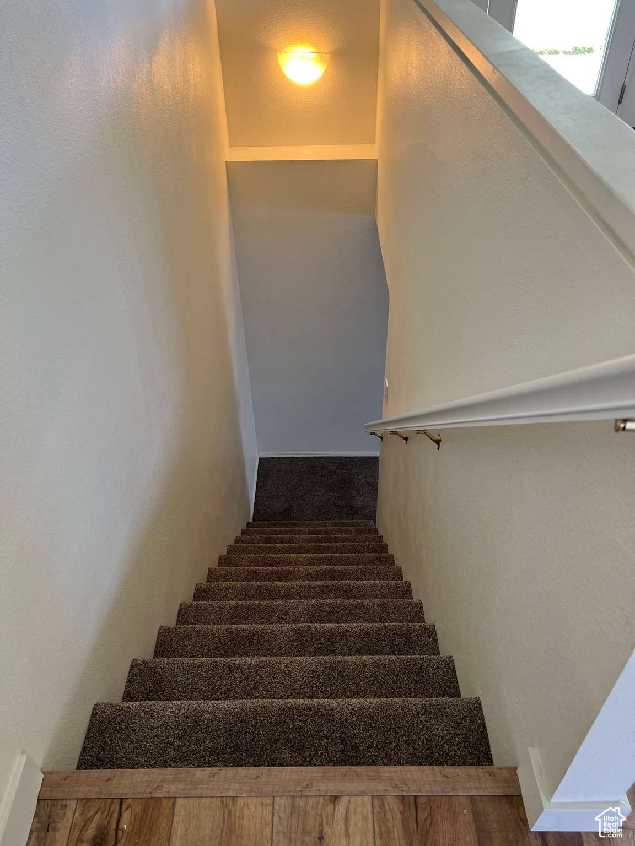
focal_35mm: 26
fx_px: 636
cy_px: 423
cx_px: 318
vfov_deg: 67.3
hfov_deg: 53.1
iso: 64
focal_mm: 5.7
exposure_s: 1/60
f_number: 1.5
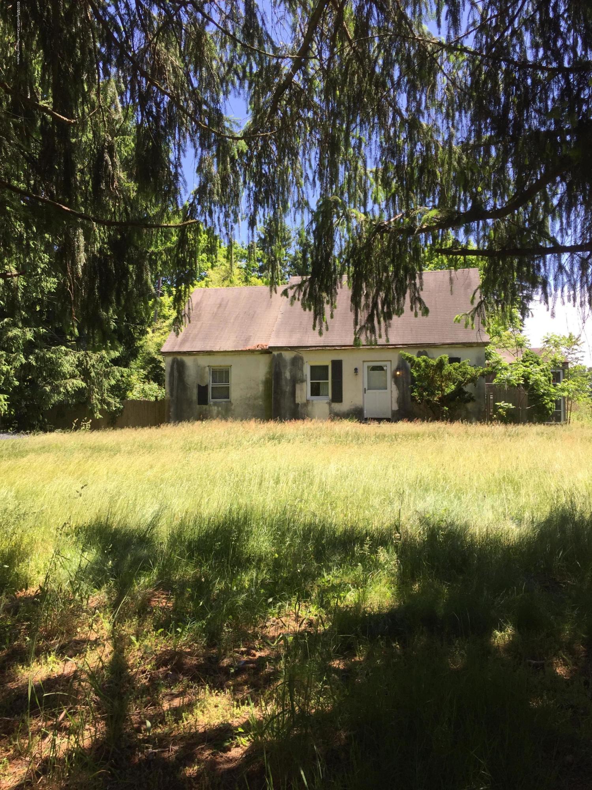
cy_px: 395
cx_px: 296
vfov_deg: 61.7
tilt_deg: +2.5
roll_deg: -0.5
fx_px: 661
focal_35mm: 29
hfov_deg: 48.2
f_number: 2.2
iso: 32
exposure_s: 1/648
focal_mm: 4.15
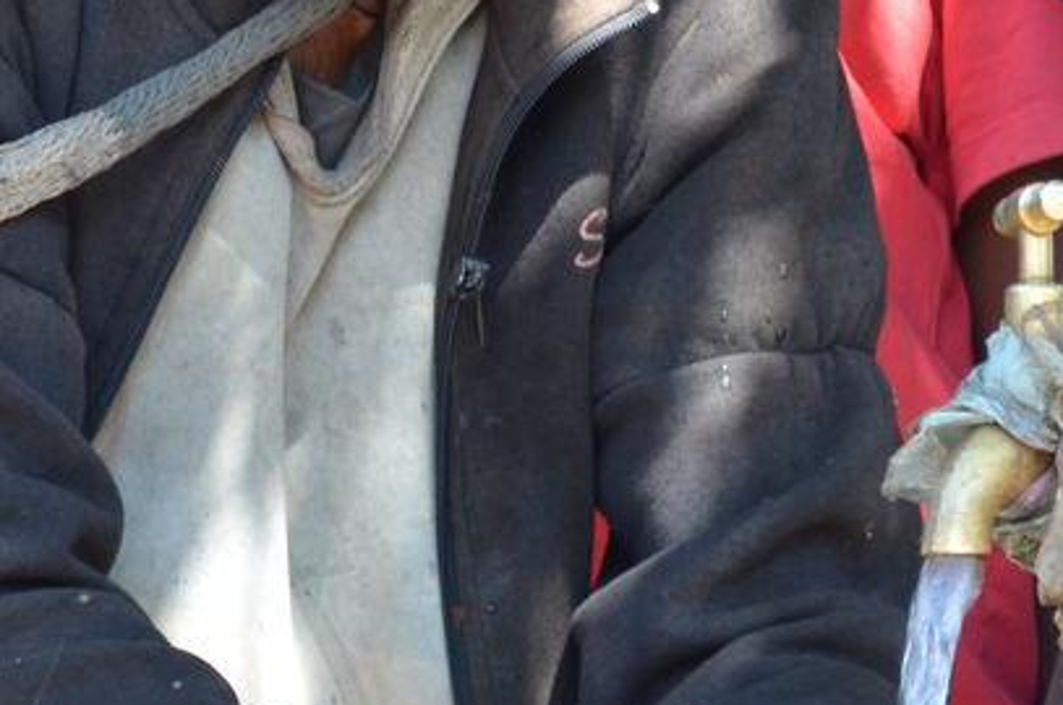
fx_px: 8602
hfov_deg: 7.1
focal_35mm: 292
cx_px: 543
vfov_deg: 4.7
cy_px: -102
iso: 400
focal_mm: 55
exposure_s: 1/100
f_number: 5.6
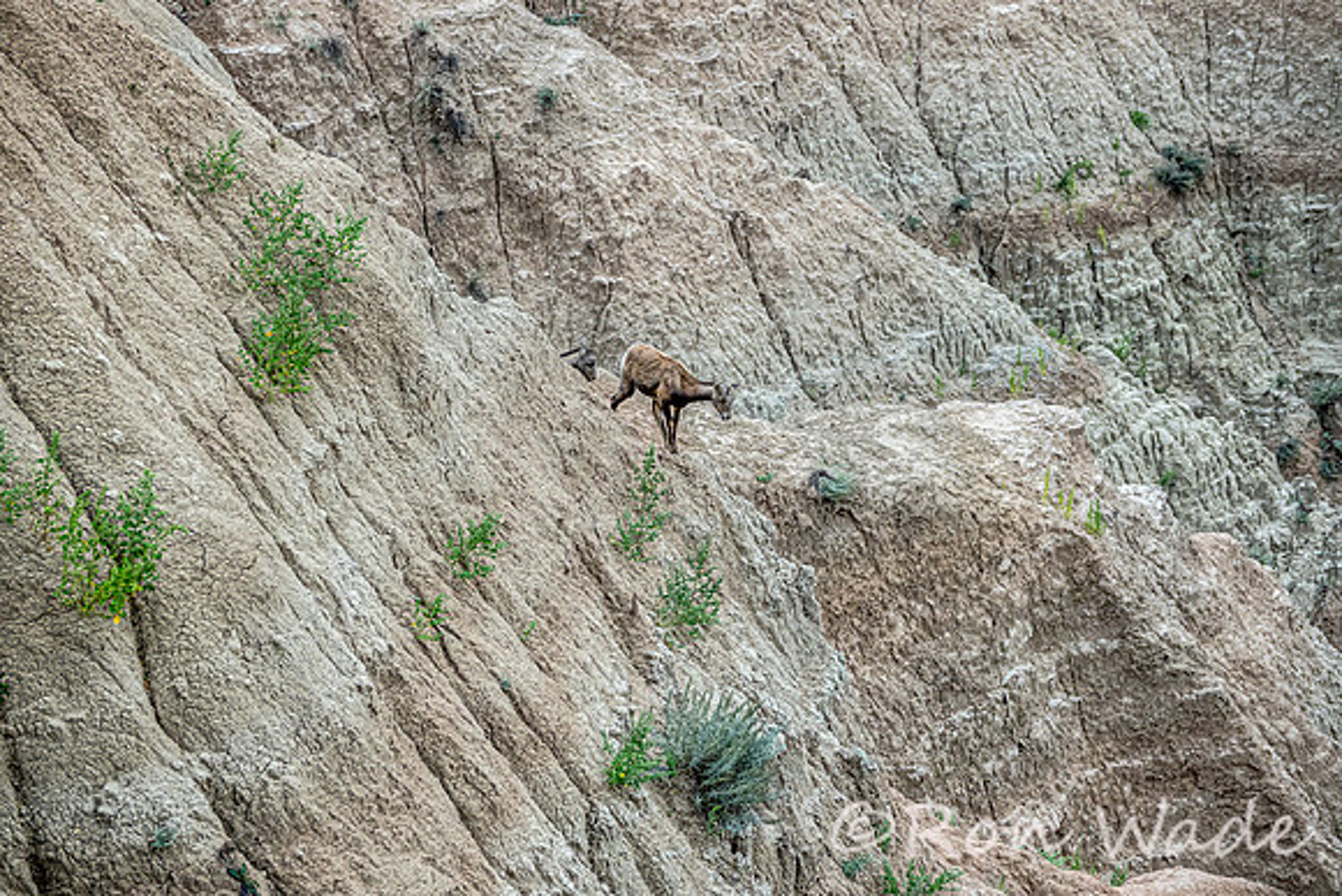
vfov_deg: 8.6
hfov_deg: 12.9
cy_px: 448
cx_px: 671
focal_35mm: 159
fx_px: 5928
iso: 250
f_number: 4
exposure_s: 1/500
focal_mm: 58.29
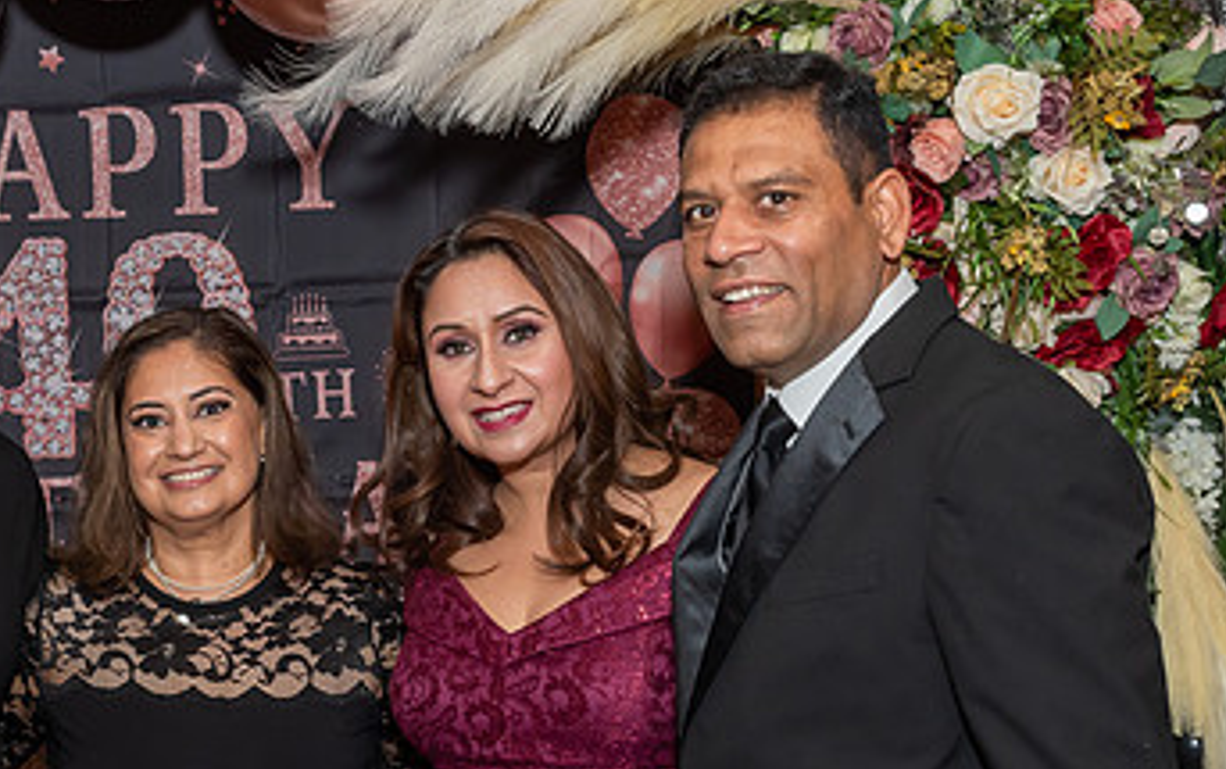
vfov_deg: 17.6
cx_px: 324
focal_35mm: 74
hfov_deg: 27.5
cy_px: 566
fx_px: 2475
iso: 500
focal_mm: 24
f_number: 9
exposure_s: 1/250
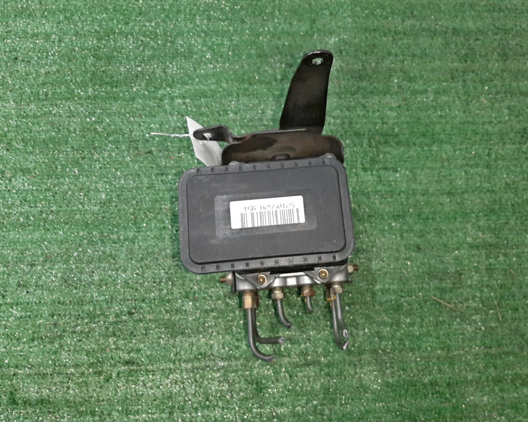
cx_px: 280
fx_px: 438
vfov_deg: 51.5
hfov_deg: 62.2
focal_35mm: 28
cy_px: 209
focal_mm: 3.93
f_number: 1.7
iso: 229
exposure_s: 1/50
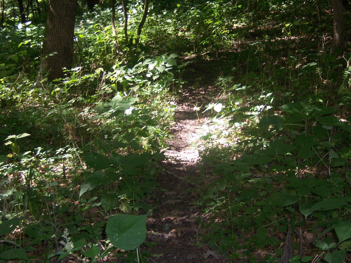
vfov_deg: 20.2
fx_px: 740
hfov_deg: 26.7
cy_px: 132
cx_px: 176
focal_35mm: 73
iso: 140
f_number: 4.3
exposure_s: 1/90
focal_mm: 12.1
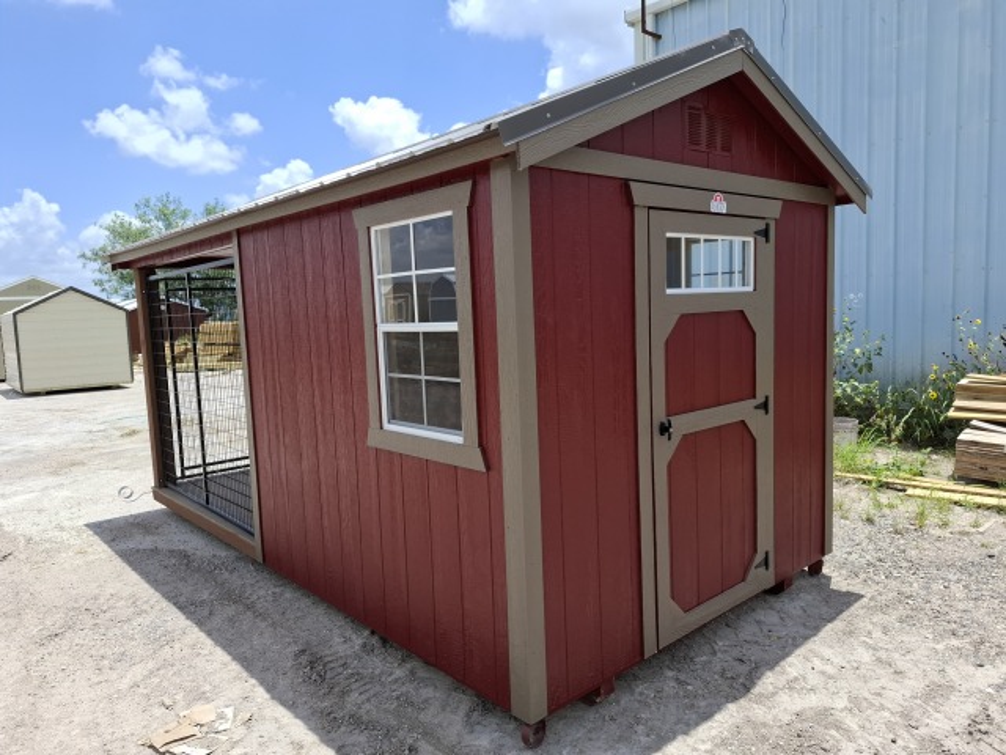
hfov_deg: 73.9
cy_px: 378
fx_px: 668
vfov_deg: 58.9
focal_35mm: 23
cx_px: 503
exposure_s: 1/1776
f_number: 1.8
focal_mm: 5.54
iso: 50
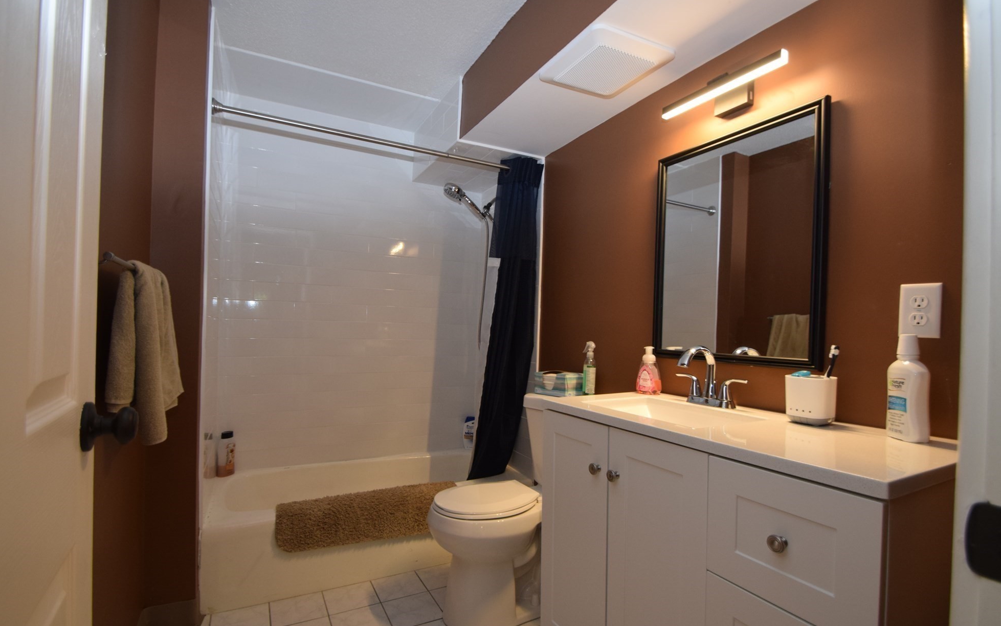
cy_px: 321
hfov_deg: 97.8
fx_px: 436
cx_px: 481
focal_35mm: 16
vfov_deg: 71.2
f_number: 4
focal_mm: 10
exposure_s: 1/60
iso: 560
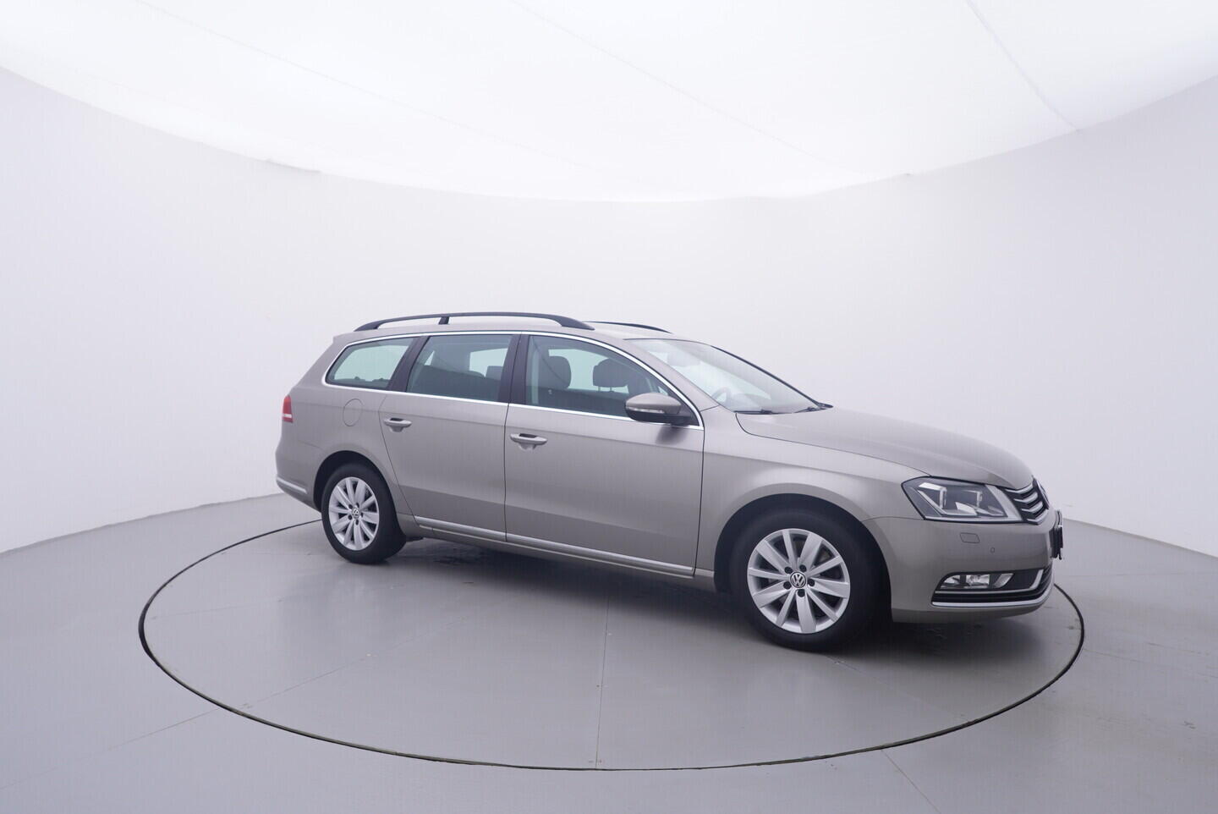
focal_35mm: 22
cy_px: 407
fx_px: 762
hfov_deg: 77.3
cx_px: 609
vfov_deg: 56.2
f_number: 5
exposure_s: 1/80
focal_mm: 15
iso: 200
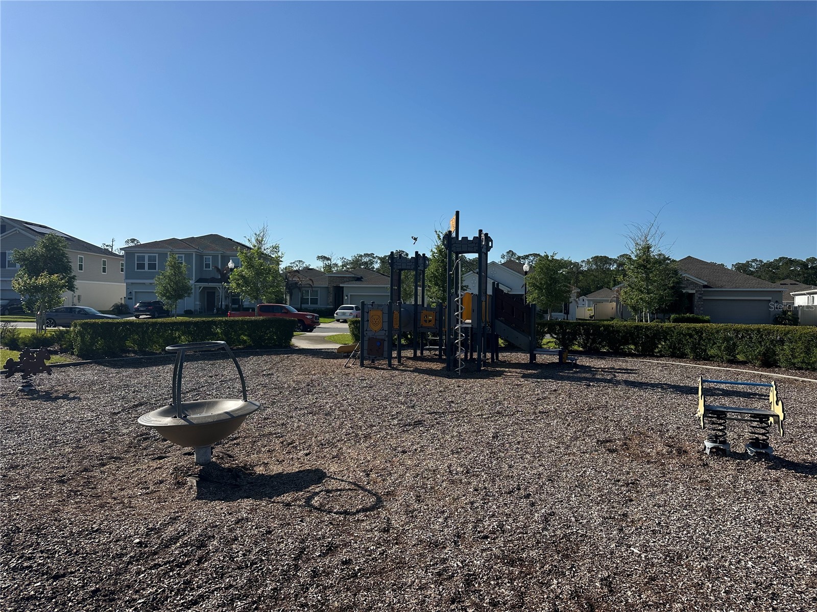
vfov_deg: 56.8
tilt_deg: -0.7
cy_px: 306
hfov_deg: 71.6
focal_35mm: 24
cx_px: 408
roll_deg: -1.3
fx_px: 566
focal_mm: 6.86
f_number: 1.78
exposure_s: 1/6623
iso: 80
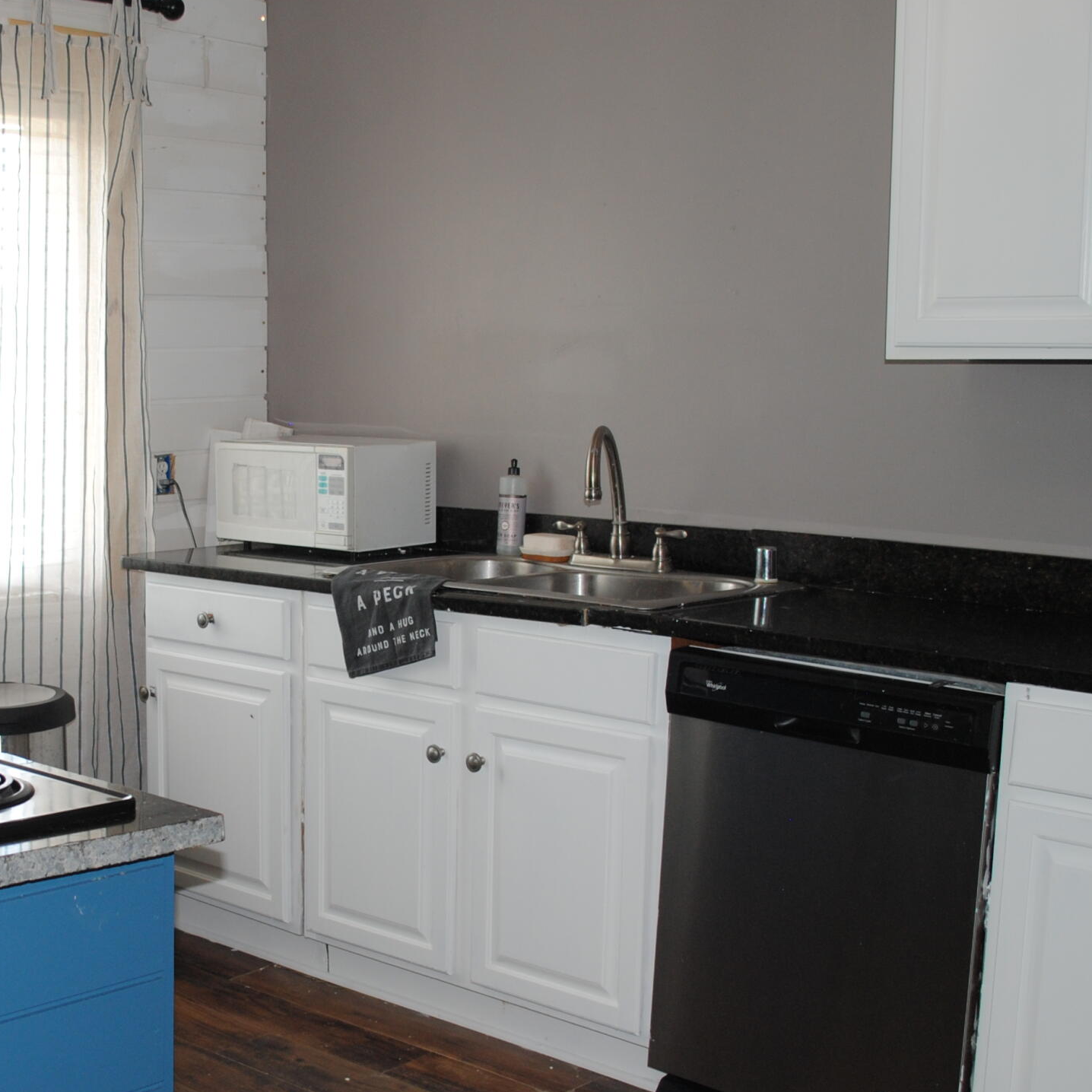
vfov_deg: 35.3
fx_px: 1713
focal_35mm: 48
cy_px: 637
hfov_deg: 34.4
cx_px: 234
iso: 200
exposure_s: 1/60
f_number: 3.5
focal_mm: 18
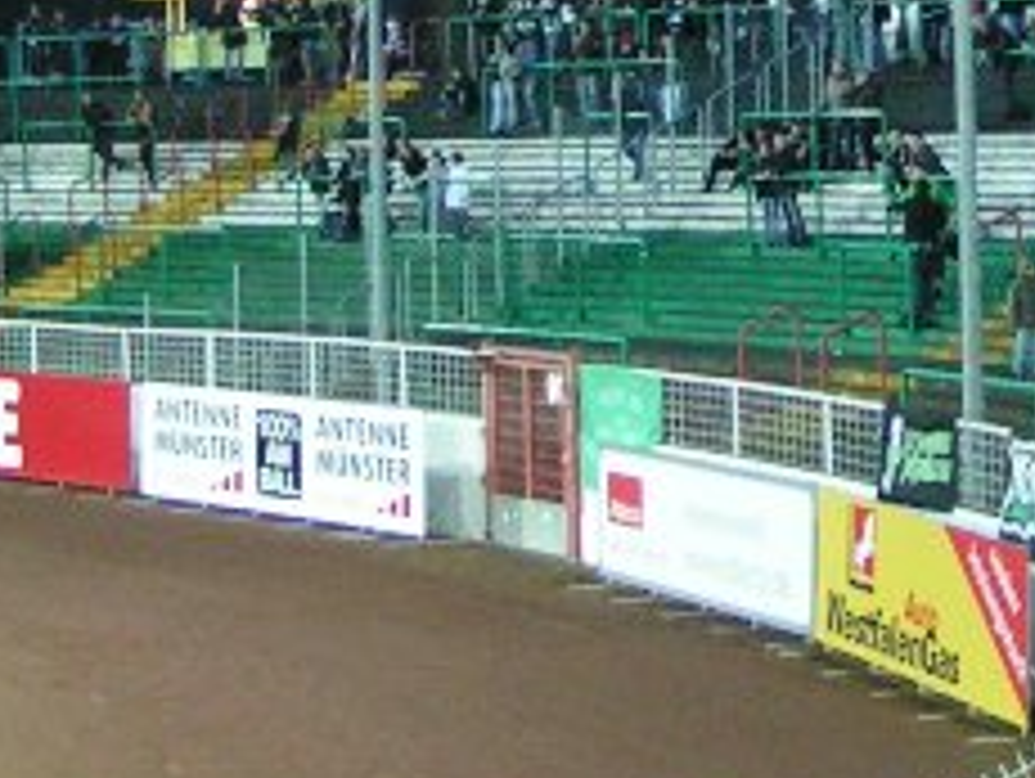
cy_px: -184
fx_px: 3951
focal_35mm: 132
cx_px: 954
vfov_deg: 11.0
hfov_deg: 14.7
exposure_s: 1/10
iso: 200
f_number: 2.8
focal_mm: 5.8
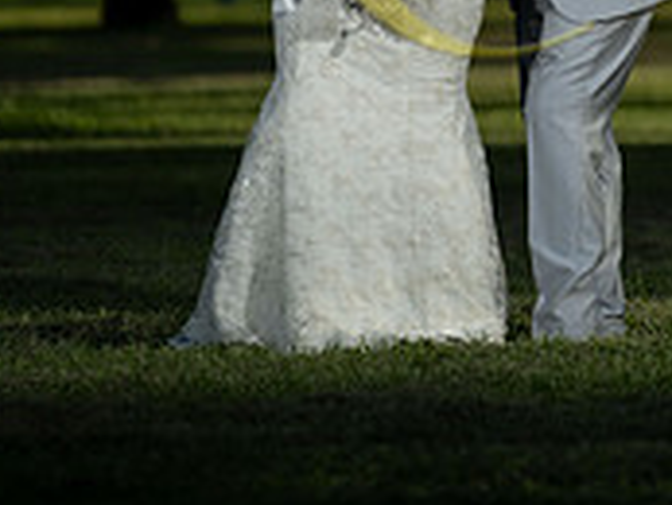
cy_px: -225
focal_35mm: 375
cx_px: 431
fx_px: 7285
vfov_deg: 4.0
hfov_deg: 5.3
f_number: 2.8
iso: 320
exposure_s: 1/5000
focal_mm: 150
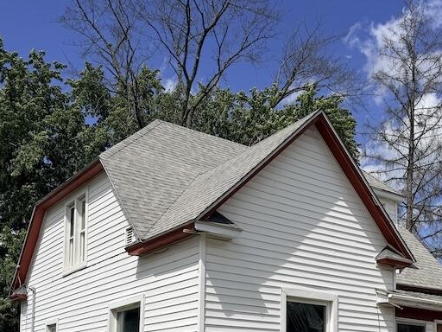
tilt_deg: +6.7
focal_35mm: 48
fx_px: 613
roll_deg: +1.0
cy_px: 317
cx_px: 333
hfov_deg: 38.6
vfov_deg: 28.7
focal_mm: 6.76
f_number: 1.78
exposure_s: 1/9091
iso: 80
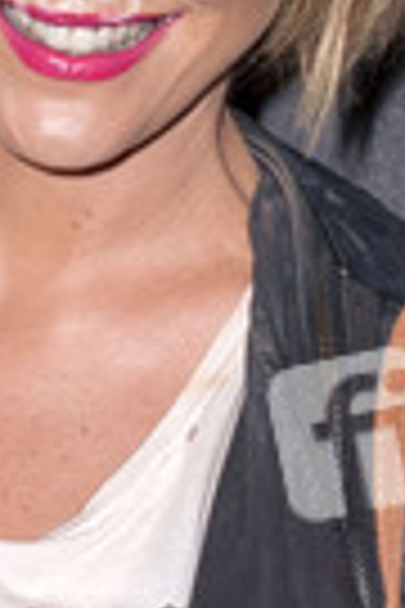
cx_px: 92
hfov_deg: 8.9
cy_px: 189
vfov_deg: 13.3
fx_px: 2599
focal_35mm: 154
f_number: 4.5
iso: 400
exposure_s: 1/400
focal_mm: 52
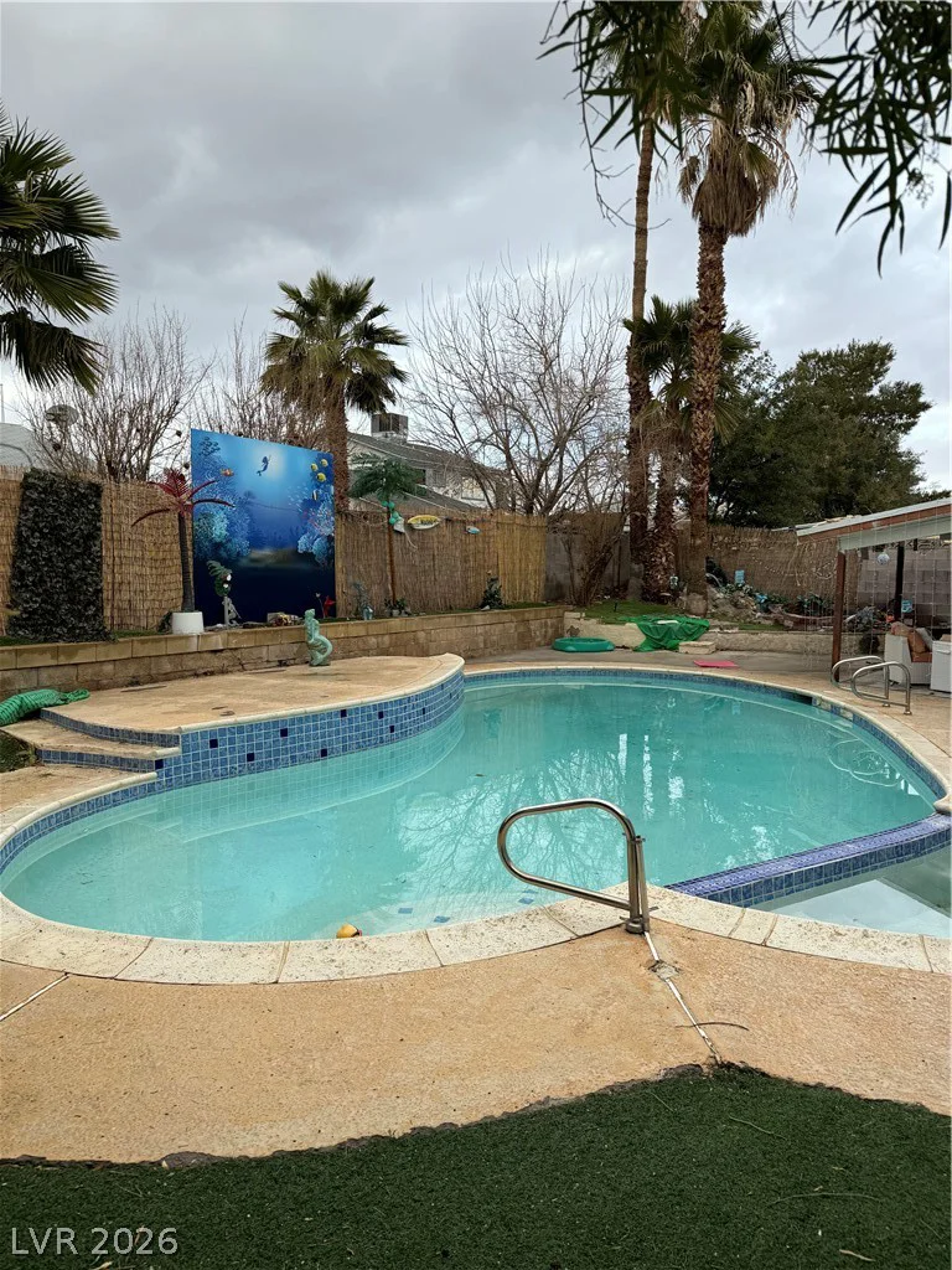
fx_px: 880
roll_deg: -1.2
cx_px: 476
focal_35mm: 24
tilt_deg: -4.9
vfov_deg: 71.6
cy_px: 635
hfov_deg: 56.8
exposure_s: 1/1172
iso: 80
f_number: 1.78
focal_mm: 6.86
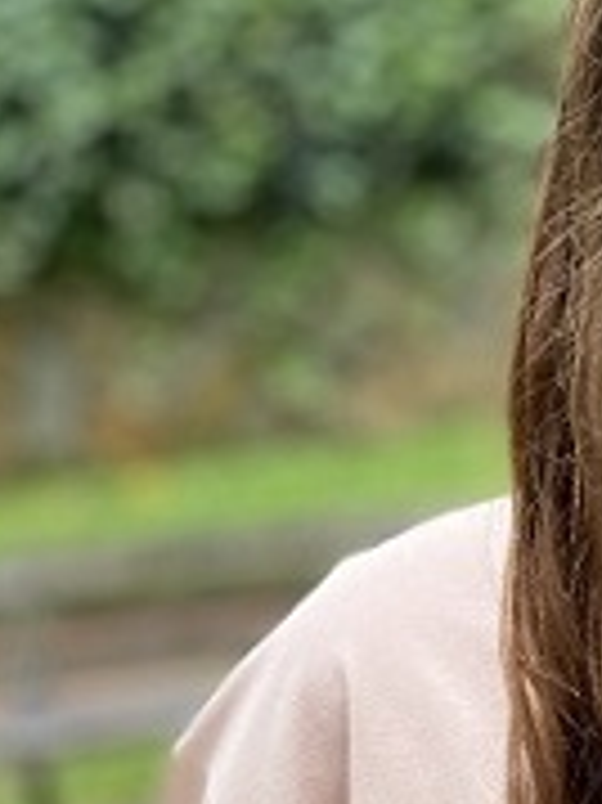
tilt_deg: -5.0
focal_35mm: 87
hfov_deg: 15.3
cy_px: 478
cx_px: 979
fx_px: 2020
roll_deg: +2.2
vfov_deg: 22.5
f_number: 1.8
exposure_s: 1/122
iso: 50
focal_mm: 4.25
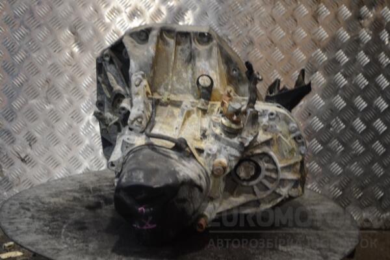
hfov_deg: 29.9
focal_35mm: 68
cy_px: 130
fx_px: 731
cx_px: 195
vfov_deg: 20.2
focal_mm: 45
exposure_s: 1/30
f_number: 5.3
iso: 500
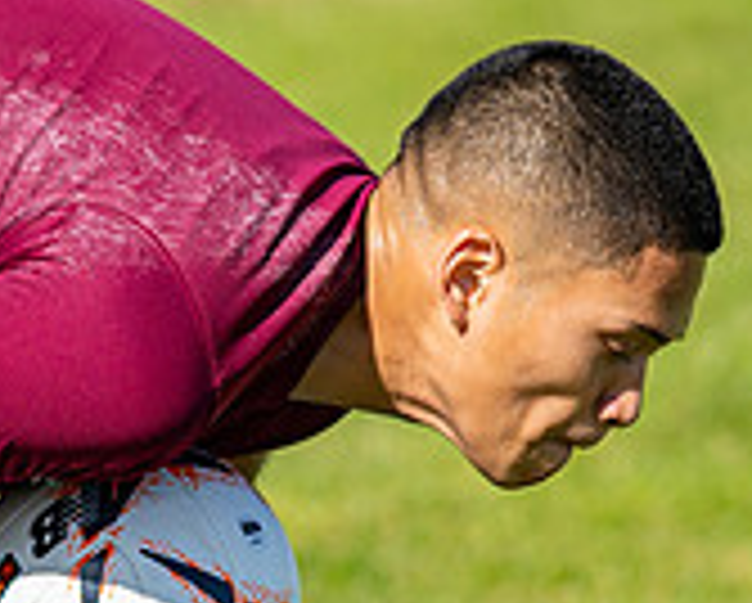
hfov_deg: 3.0
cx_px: 181
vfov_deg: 2.4
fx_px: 14528
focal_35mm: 652
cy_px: 372
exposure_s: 1/4000
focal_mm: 135
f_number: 1.8
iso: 80
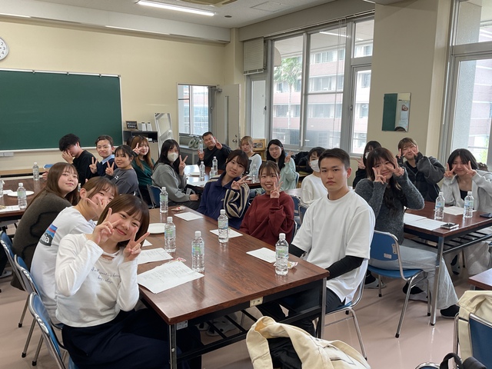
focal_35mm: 29
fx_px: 412
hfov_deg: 61.7
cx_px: 246
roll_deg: -1.0
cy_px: 184
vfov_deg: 48.2
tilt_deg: -12.2
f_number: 1.8
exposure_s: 1/120
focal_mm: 3
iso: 64
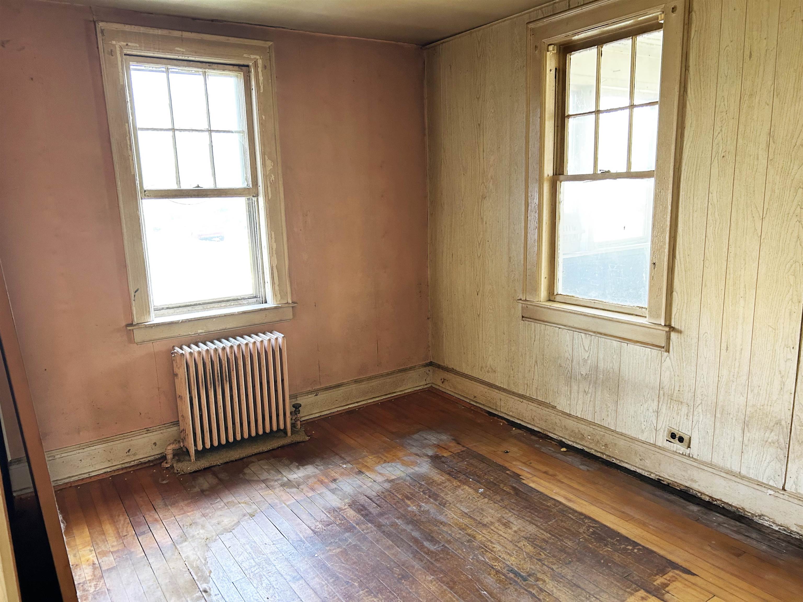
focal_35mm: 26
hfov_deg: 67.3
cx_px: 402
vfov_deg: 53.1
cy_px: 301
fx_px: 603
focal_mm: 5.7
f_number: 1.5
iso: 160
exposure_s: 1/60
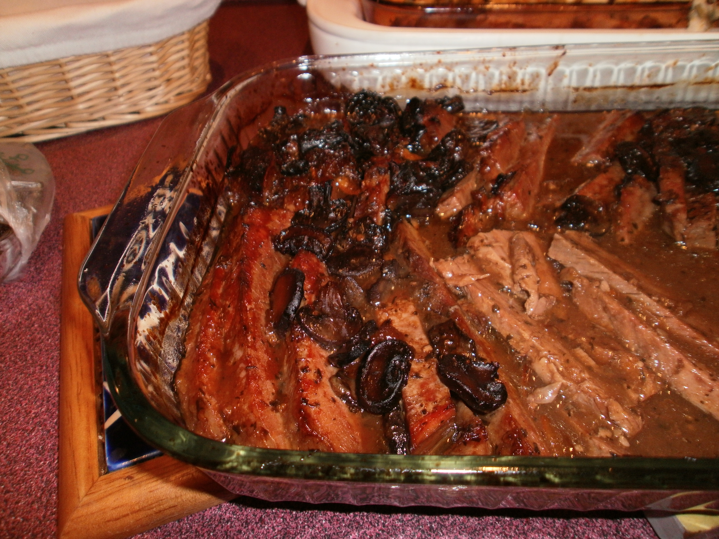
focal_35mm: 26
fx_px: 540
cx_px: 360
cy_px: 270
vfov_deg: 53.1
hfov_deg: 67.3
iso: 125
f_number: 2.6
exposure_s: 1/25
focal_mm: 4.65
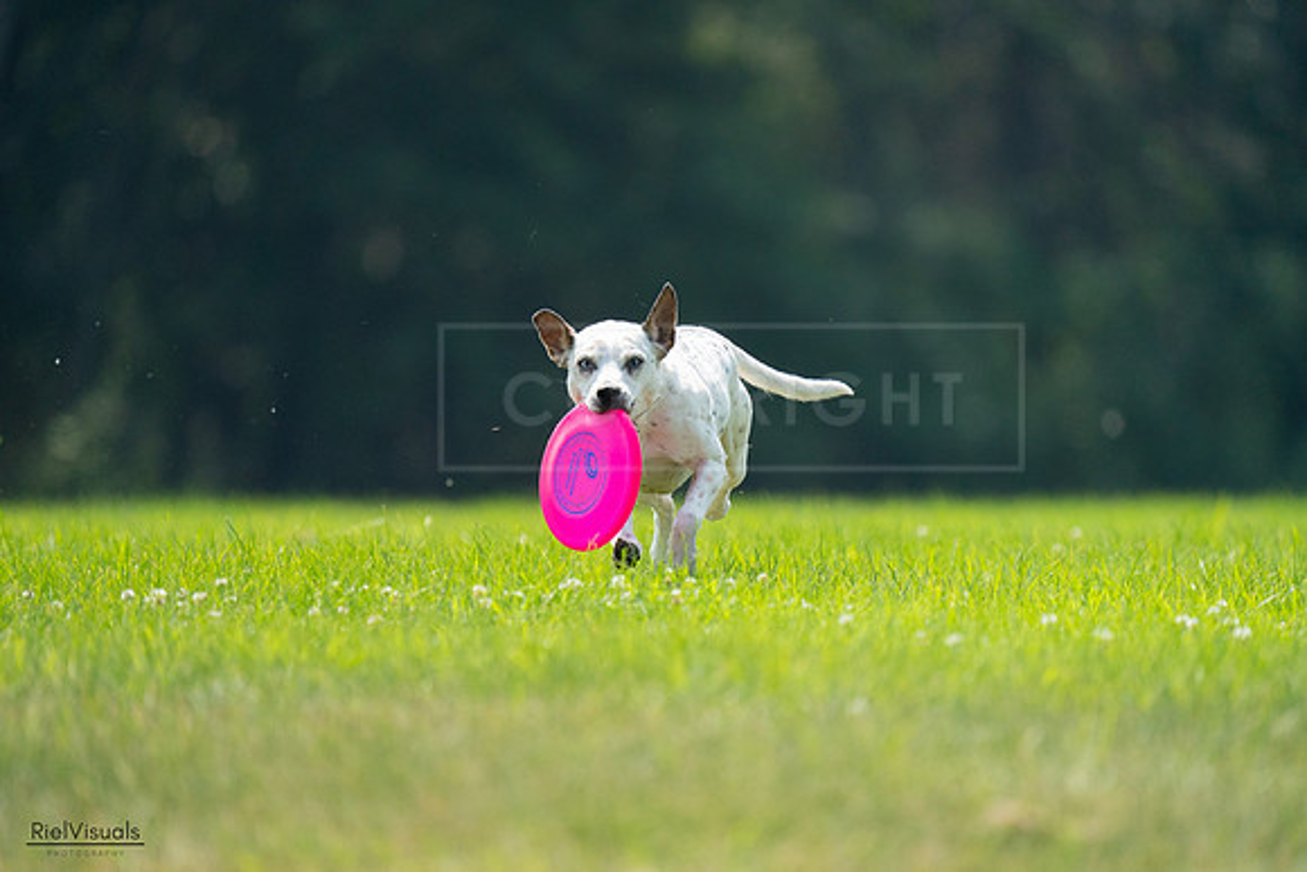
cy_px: 436
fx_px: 21787
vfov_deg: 2.3
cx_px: 654
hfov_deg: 3.4
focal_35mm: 600
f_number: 6.3
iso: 2500
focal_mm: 600
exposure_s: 1/4000
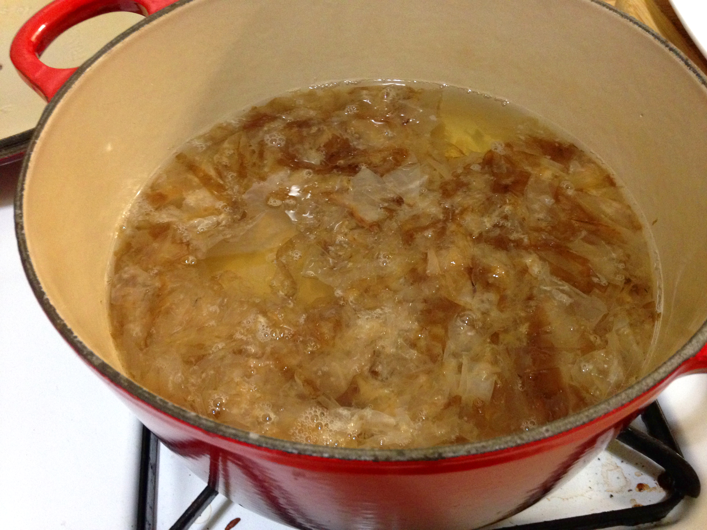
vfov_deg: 42.9
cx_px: 354
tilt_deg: -52.1
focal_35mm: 33
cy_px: 265
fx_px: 674
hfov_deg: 55.4
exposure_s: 1/20
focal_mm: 4.12
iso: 320
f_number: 2.4
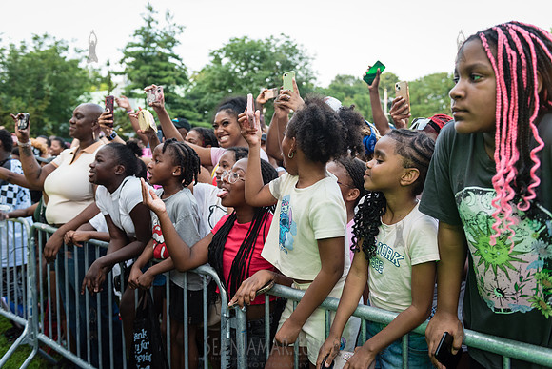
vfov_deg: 38.9
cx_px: 276
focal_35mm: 34
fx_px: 521
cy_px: 184
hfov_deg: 55.8
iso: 1000
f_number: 3.2
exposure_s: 1/800
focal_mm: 34
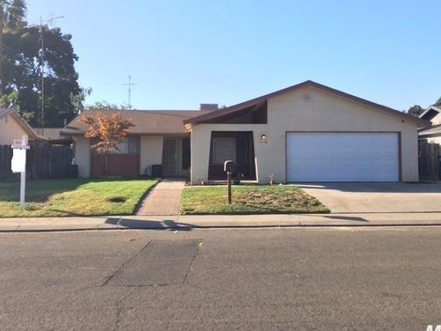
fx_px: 471
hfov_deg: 50.1
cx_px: 231
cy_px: 131
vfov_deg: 38.5
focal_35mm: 37
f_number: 2.2
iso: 25
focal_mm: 4.15
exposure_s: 1/509
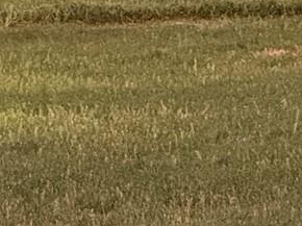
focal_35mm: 663
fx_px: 5779
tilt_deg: +1.9
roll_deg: -0.1
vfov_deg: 2.2
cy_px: -298
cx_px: -183
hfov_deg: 3.0
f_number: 2.8
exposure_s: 1/60
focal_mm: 15.66
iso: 640
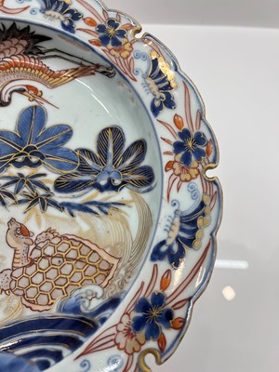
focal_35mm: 26
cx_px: 140
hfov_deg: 53.1
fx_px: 279
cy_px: 186
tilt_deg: -57.2
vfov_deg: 67.3
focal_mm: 5.1
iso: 32
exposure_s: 1/133
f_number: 1.6
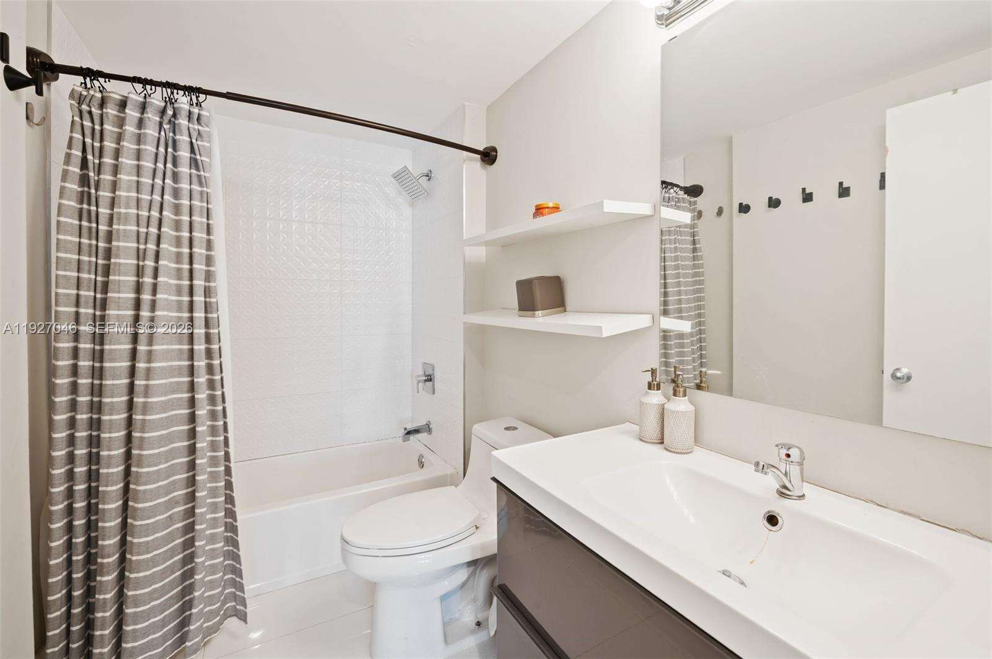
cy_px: 330
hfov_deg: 96.8
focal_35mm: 16
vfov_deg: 73.6
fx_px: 440
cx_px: 496
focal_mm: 16
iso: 200
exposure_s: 1/2
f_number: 8
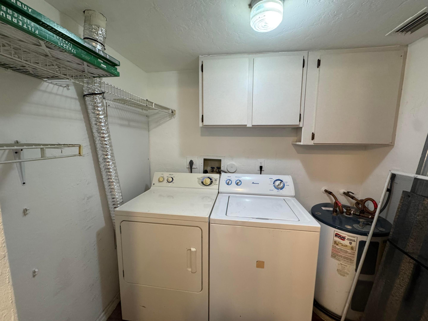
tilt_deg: -6.8
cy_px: 160
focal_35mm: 14
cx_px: 214
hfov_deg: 102.1
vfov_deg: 85.7
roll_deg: -0.2
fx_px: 173
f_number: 2.2
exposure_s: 1/120
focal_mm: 2.22
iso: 250
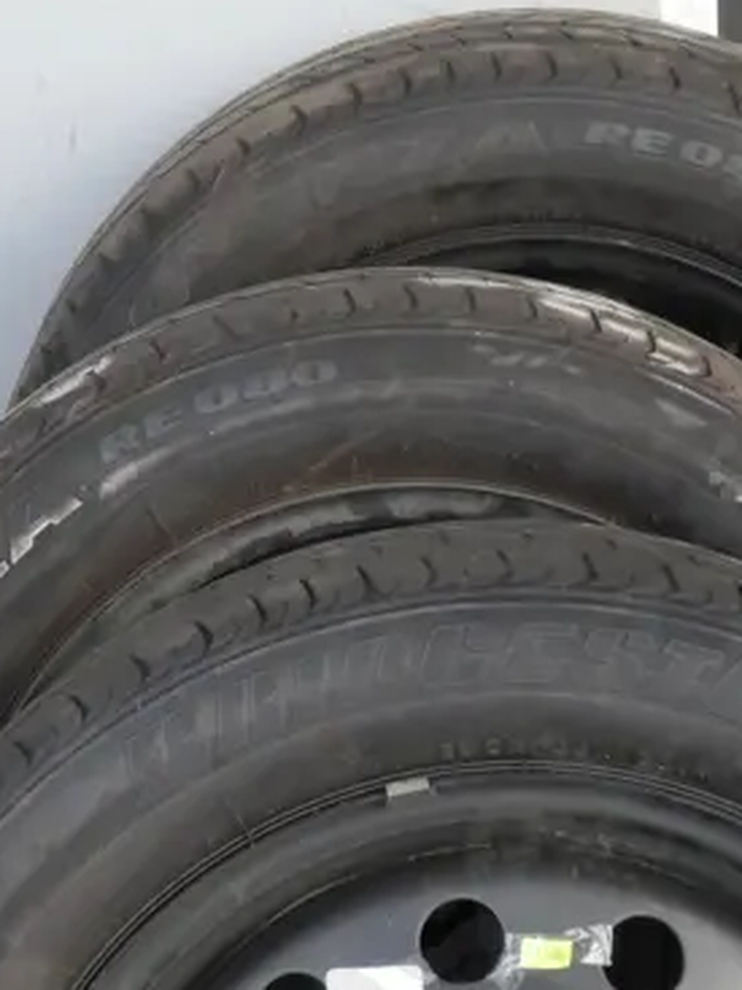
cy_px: 720
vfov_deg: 18.5
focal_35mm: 106
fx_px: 3031
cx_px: 623
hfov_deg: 13.9
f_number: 10
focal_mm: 19
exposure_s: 1/60
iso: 1250
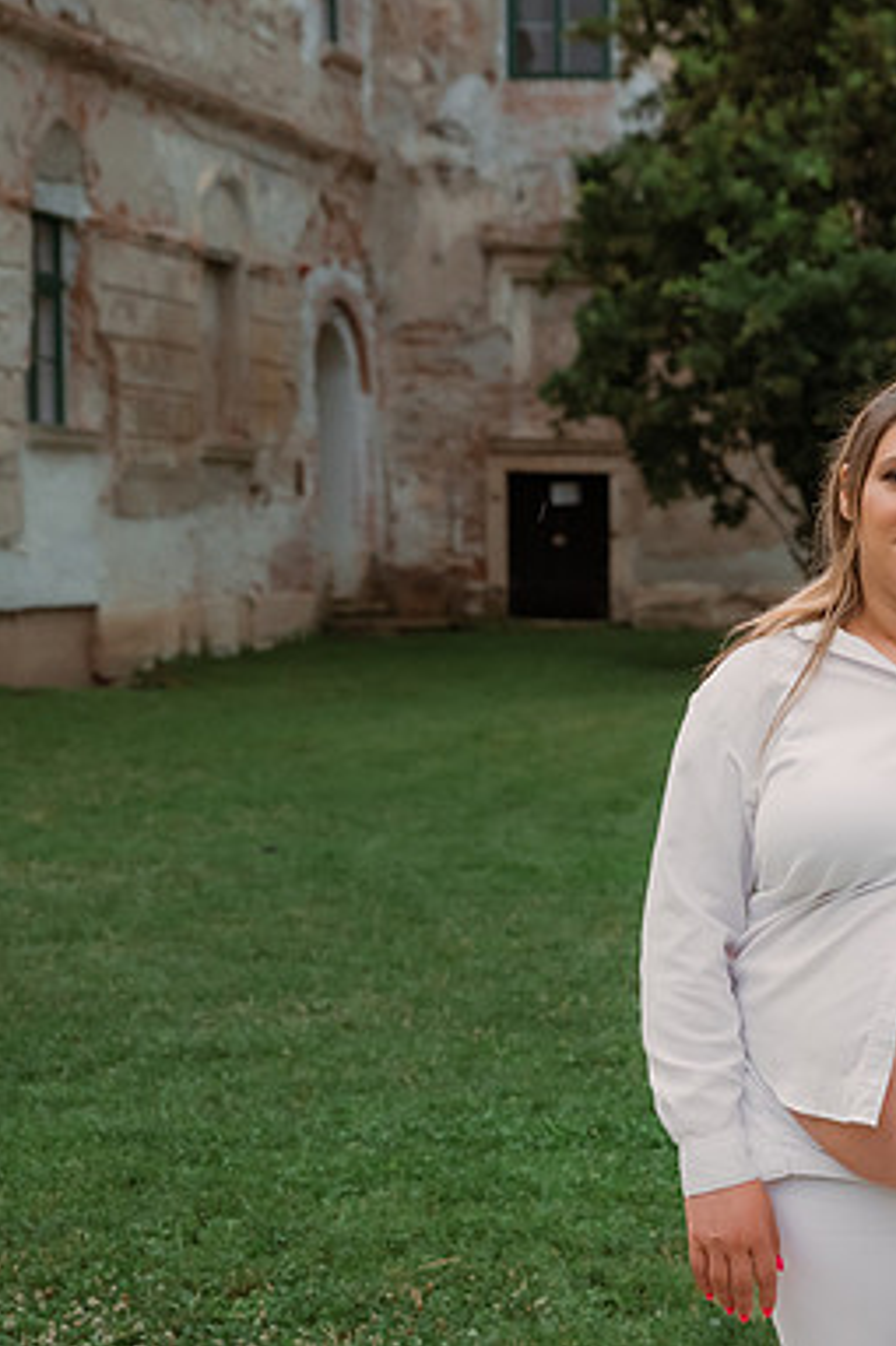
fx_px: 3251
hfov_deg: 15.3
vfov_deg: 23.4
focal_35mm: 87
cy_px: 762
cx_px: 952
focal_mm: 48
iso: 2000
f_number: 3.2
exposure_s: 1/320
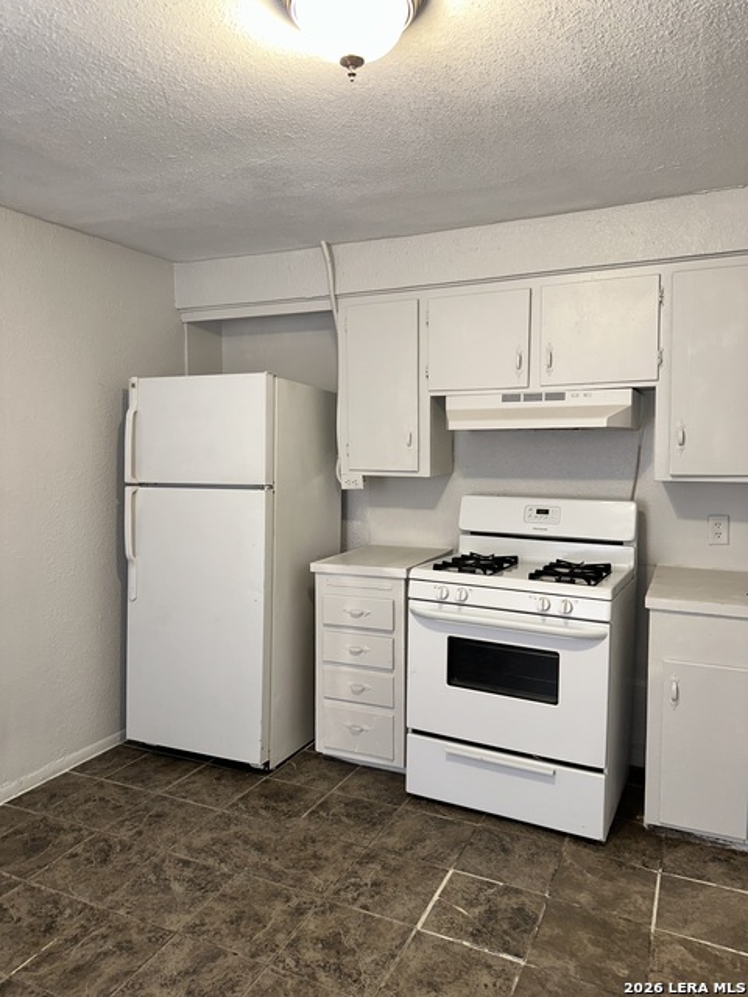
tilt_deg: -5.2
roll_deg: +0.3
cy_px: 498
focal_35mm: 24
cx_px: 374
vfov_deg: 71.6
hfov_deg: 56.8
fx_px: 691
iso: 50
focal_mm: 6.86
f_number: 1.78
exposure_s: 1/37
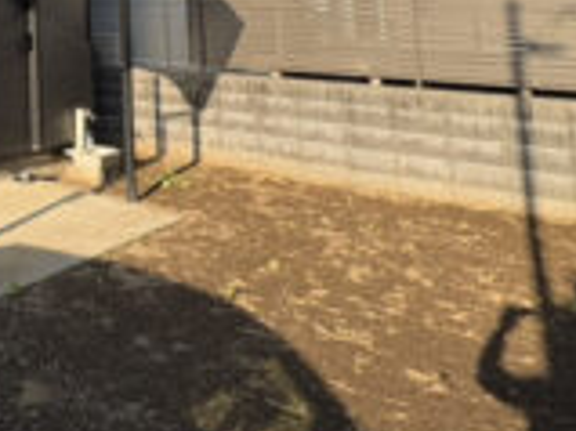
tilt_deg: +6.3
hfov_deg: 34.8
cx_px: -105
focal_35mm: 44
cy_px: -81
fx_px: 732
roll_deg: +0.7
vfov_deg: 28.7
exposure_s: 1/707
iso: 64
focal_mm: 2.22
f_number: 2.2
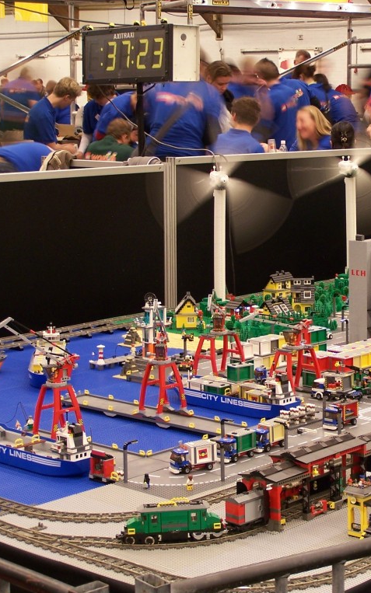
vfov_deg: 22.8
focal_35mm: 91
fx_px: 1472
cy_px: 298
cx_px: 341
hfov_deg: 14.2
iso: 80
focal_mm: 10.7
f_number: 3.2
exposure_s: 1/2
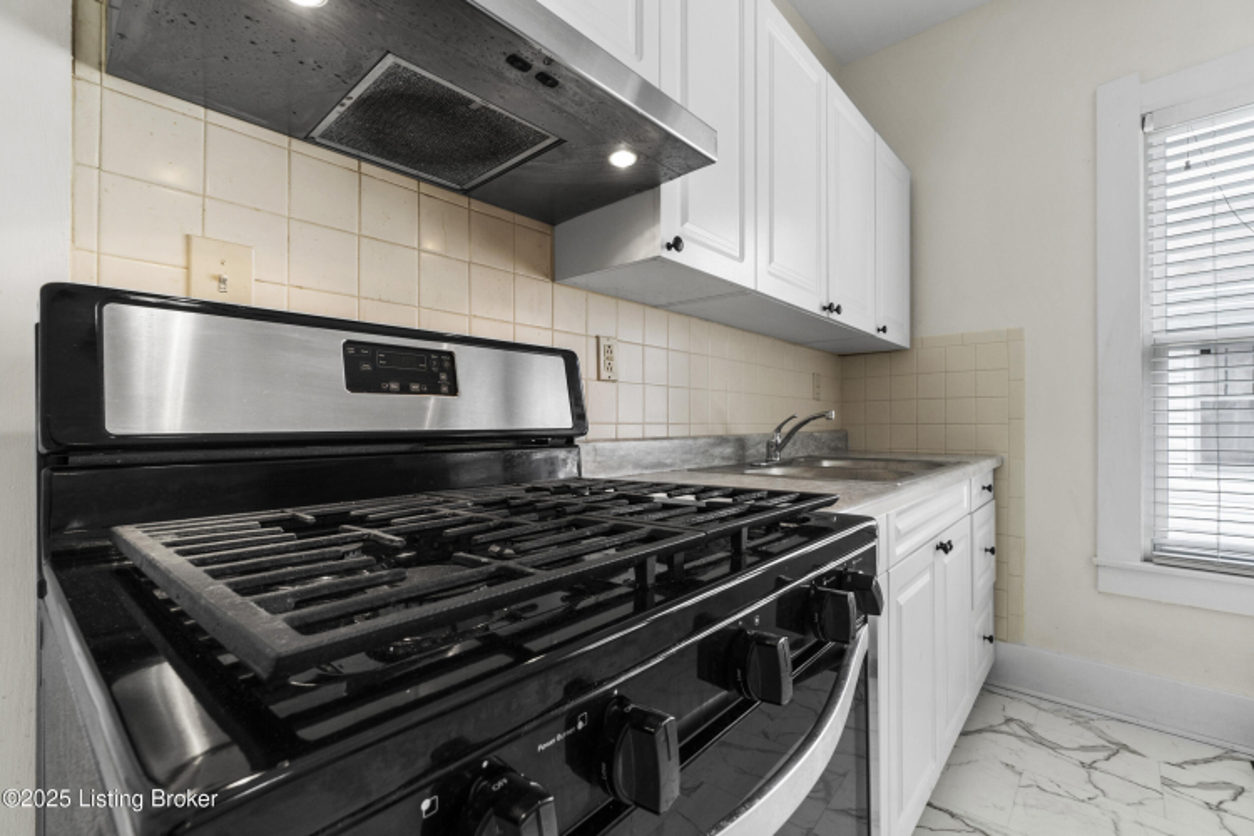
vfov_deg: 77.3
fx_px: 522
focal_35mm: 15
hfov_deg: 100.4
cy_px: 418
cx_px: 627
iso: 400
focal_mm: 10
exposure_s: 1/10
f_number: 8
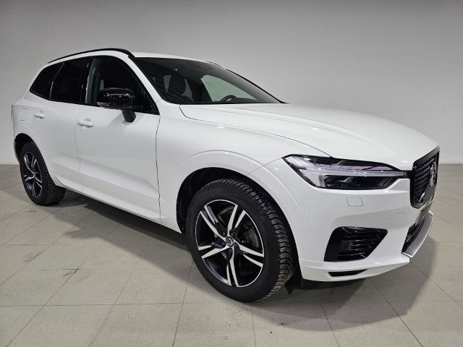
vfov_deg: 58.9
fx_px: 308
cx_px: 232
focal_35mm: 23
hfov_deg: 73.9
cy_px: 174
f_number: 1.7
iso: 80
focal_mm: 6.3
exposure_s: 1/180
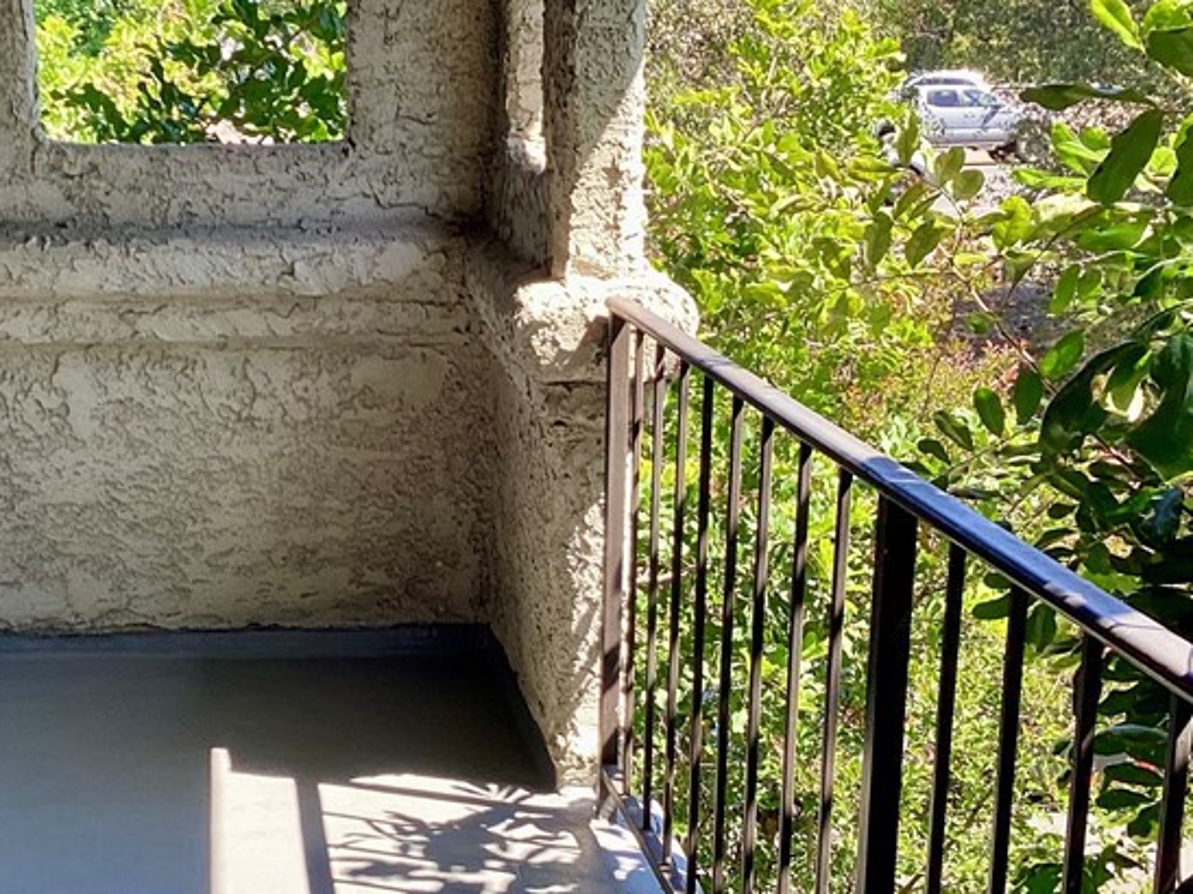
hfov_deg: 32.8
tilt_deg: -16.0
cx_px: 353
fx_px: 1998
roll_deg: +0.3
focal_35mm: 58
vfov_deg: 25.1
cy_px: 593
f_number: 2.4
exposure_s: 1/120
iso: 25
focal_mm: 3.3
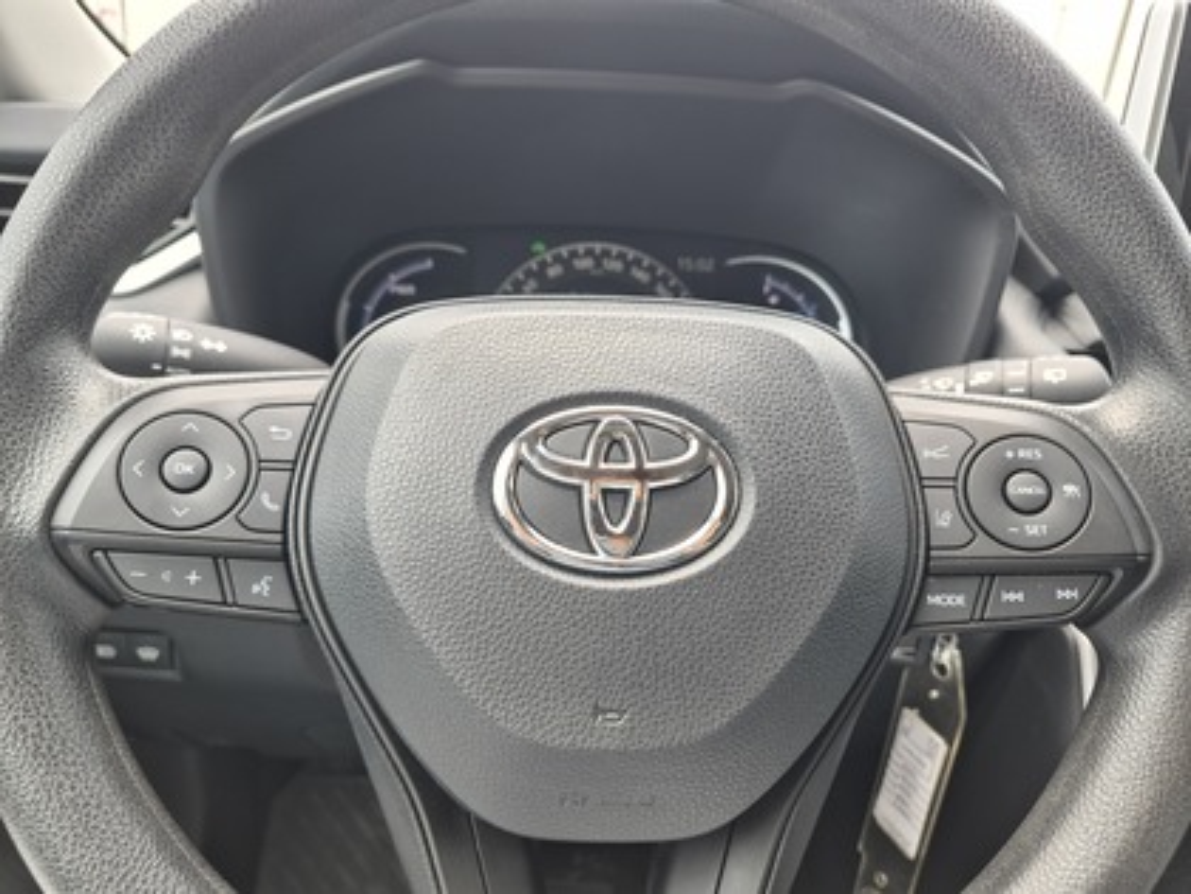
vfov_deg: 58.9
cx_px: 596
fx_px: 791
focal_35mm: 23
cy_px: 447
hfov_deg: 73.9
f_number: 1.8
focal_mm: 5.4
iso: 50
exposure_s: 1/180
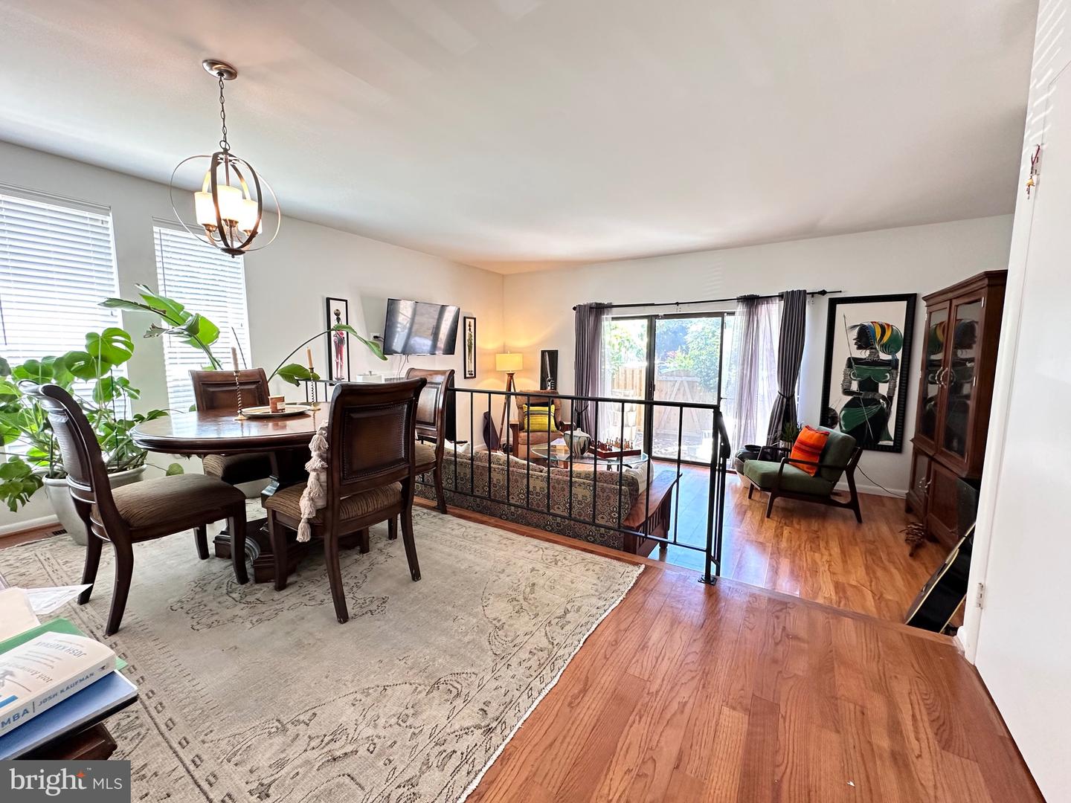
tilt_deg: -5.7
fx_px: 433
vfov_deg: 85.7
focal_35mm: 14
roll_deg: +0.1
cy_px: 402
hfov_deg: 102.1
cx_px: 536
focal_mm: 2.22
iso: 250
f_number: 2.2
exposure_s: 1/60
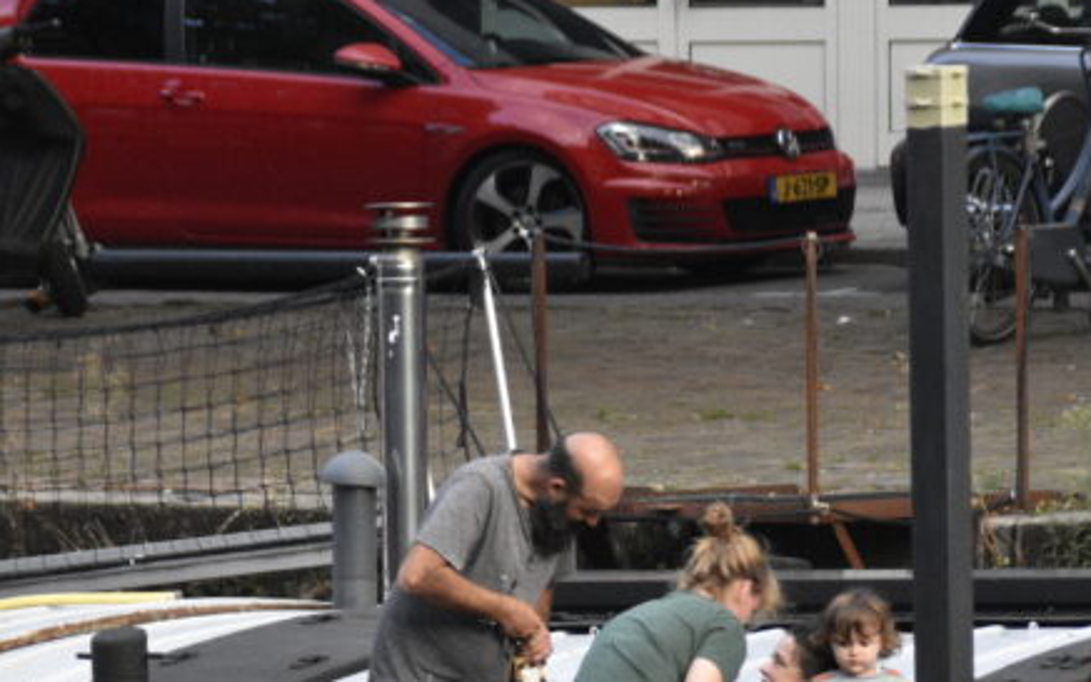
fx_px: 16506
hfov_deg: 3.8
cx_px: 397
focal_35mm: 555
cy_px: 683
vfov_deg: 2.4
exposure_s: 1/250
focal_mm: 155
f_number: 6
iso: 2500
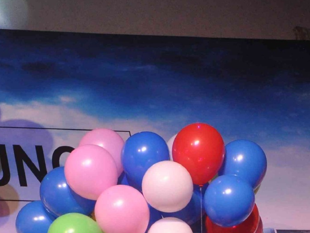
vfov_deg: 6.1
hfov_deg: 8.1
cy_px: 289
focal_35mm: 244
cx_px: -29
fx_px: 2185
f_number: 10
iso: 1000
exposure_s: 1/100
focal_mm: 52
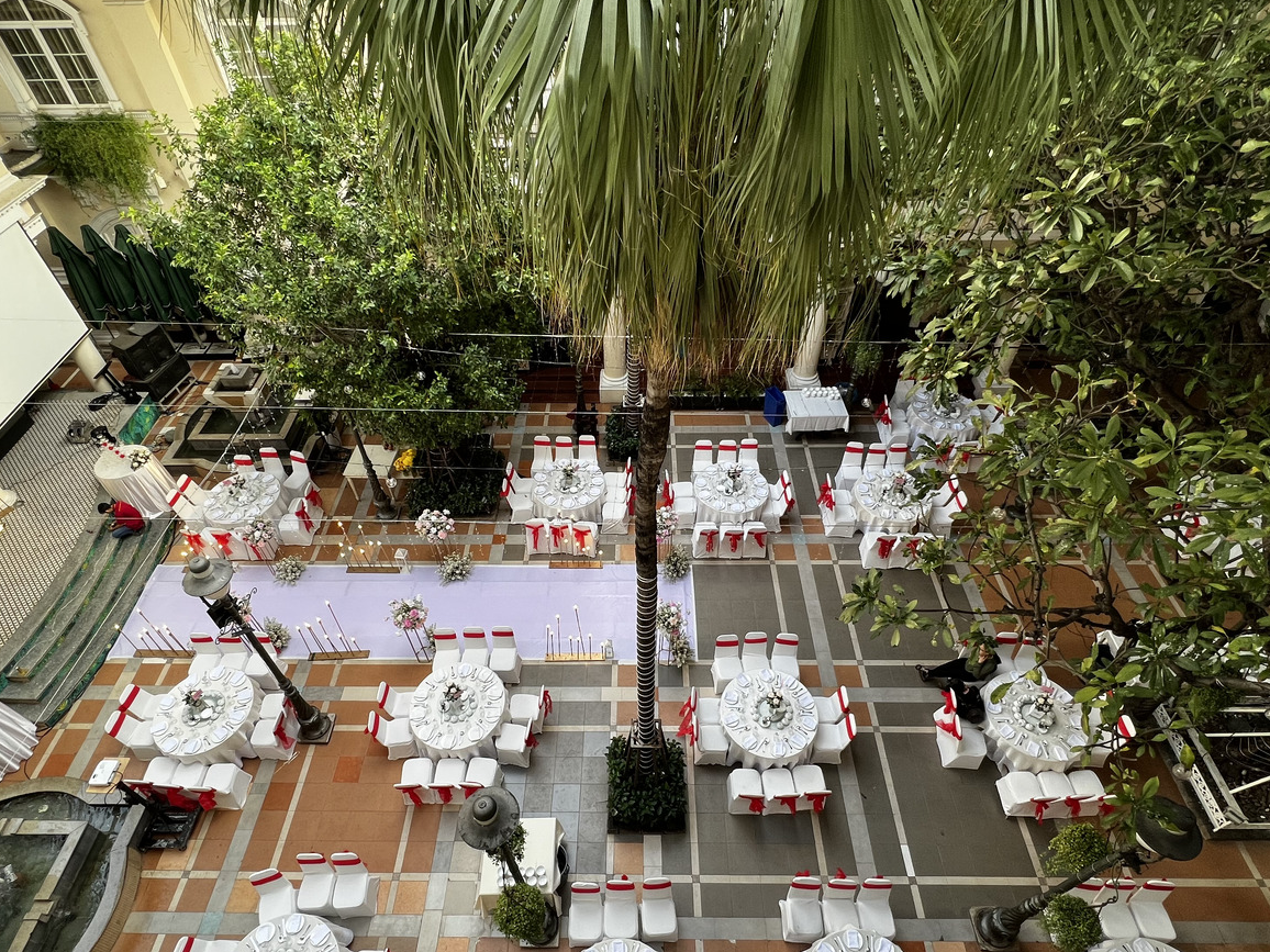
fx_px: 660
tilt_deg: -47.3
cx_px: 634
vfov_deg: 71.4
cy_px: 519
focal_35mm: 18
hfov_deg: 87.8
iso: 64
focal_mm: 1.57
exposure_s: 1/100
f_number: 1.8
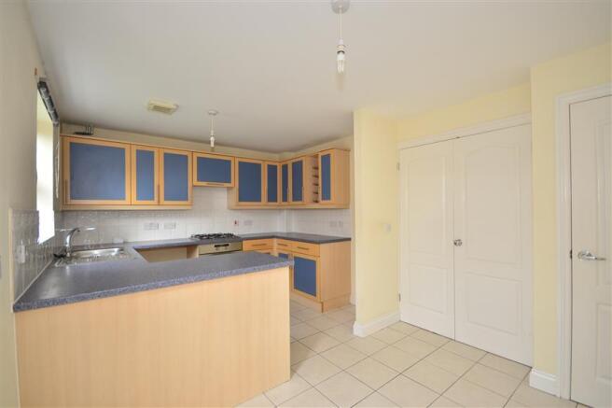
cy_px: 204
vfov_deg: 77.3
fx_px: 255
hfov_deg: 100.4
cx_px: 306
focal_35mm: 15
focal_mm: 10
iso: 200
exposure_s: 1/50
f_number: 5
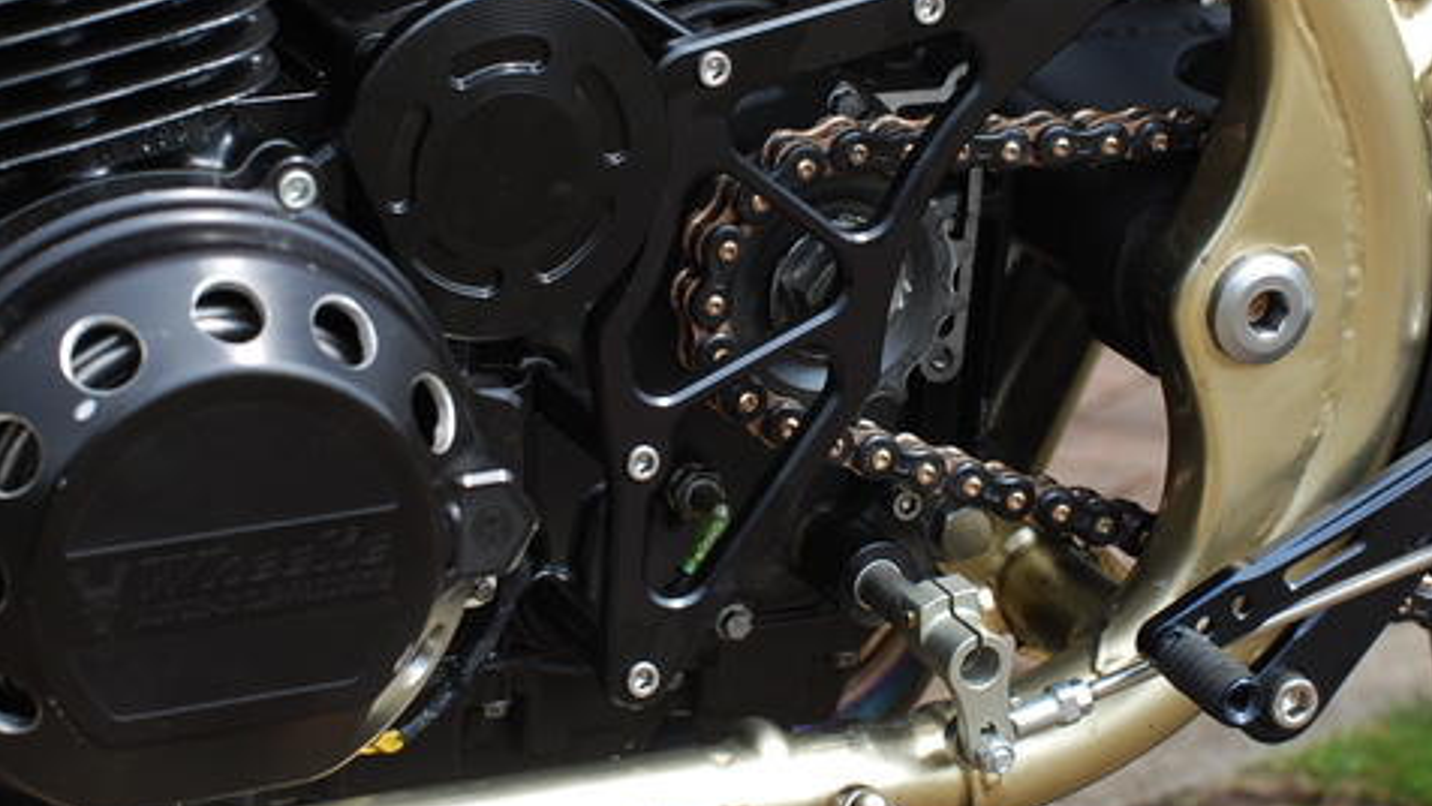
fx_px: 4216
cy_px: 341
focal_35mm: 111
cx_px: 716
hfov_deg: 19.3
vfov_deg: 10.9
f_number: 9
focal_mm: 70
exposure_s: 1/125
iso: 200
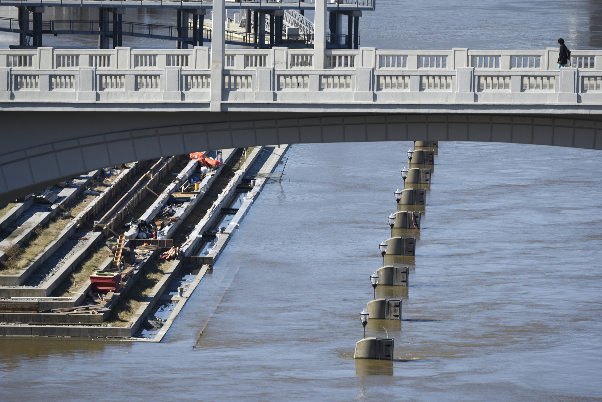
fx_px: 5018
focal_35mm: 300
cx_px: 301
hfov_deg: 6.9
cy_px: 201
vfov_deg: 4.6
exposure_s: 1/400
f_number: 7.1
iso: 100
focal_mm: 300
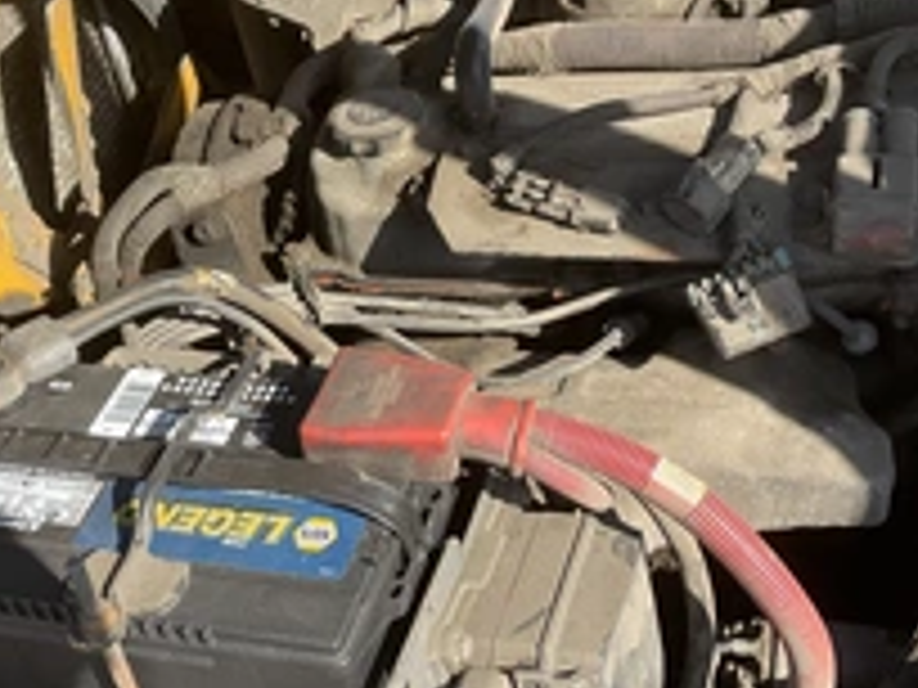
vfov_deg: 25.6
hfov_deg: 33.7
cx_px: 392
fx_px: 1512
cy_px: 400
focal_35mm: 57
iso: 25
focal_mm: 3
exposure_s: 1/635
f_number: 1.8
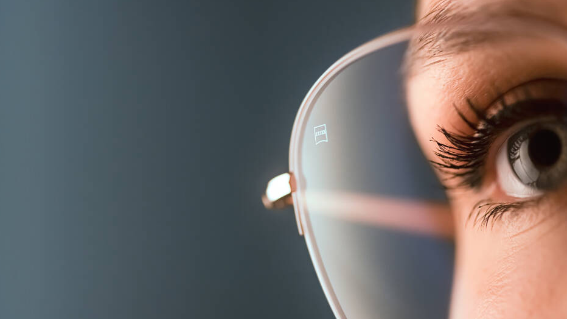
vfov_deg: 10.3
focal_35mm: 118
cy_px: 171
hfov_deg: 18.2
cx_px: 300
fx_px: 1774
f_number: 3.5
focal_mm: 105
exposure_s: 1/640
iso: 1000
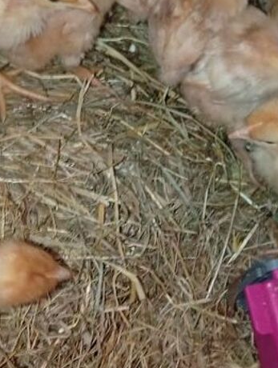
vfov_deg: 25.7
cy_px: 112
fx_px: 800
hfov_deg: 19.4
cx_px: 247
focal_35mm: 75
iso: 856
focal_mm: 3.96
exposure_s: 1/20
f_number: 1.8
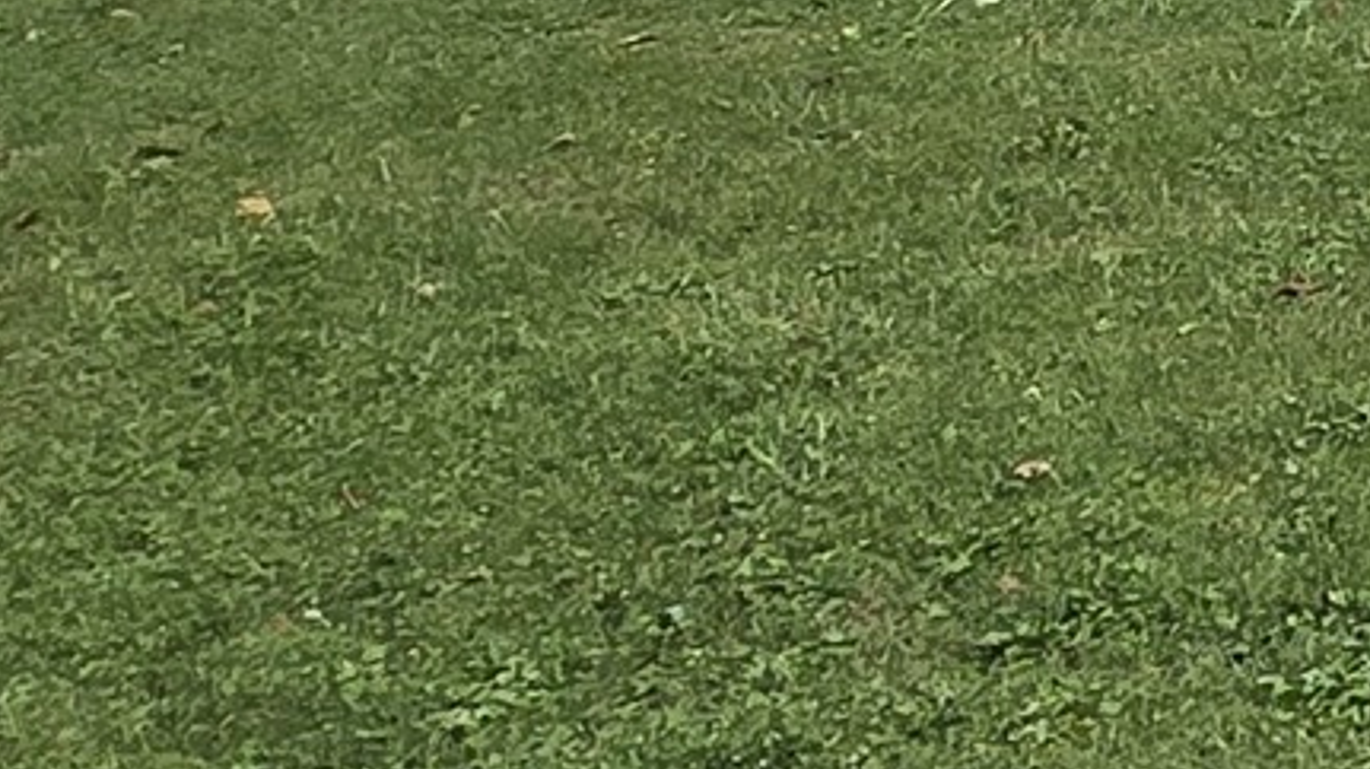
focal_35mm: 101
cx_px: 3490
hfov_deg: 13.5
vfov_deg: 11.0
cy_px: -731
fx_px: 3667
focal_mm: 2.2
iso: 50
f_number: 2.2
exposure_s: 1/2635
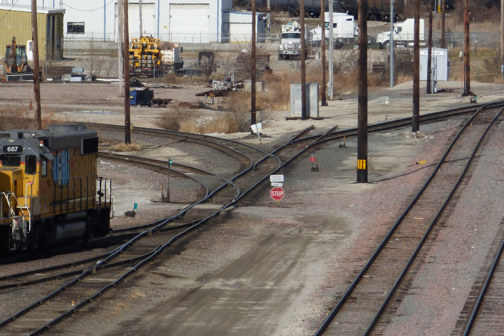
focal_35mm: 573
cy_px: 67
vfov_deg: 2.4
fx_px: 8022
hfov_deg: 3.6
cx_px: 146
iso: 100
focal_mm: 58.95
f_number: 5.6
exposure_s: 1/800
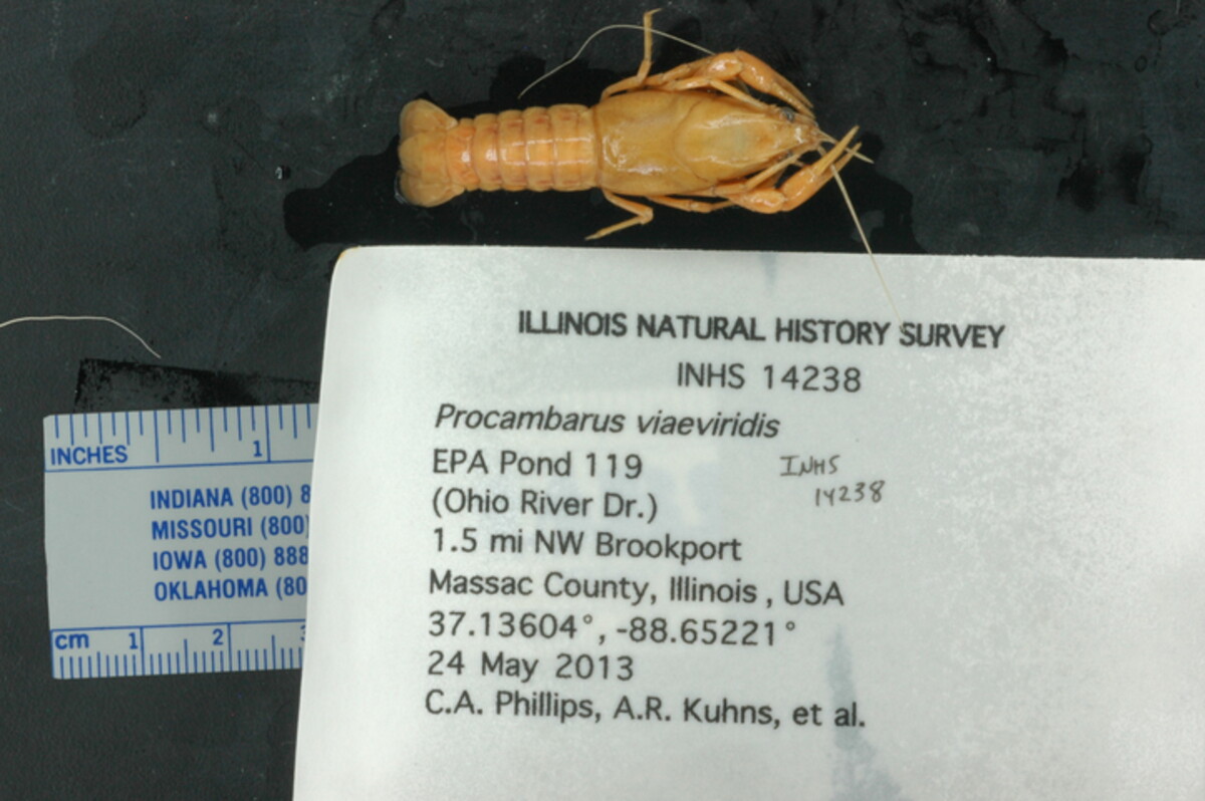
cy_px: 400
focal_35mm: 90
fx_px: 3010
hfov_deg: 22.6
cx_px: 602
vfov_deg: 15.2
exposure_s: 1/1.6
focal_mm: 60
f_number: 36
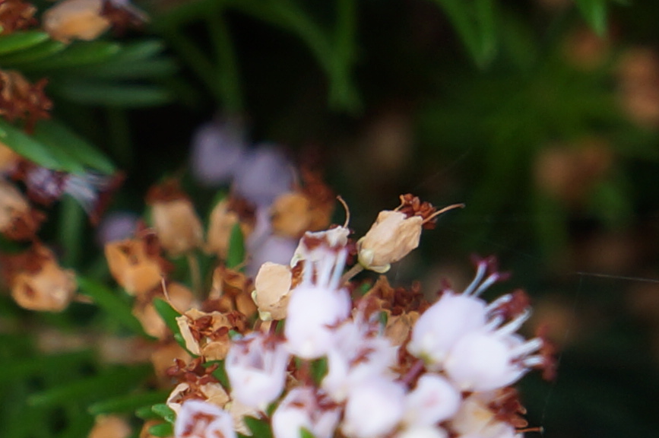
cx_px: -851
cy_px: 843
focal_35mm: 408
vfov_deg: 3.3
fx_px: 7460
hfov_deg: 4.9
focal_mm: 48
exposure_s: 1/125
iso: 200
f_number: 6.3
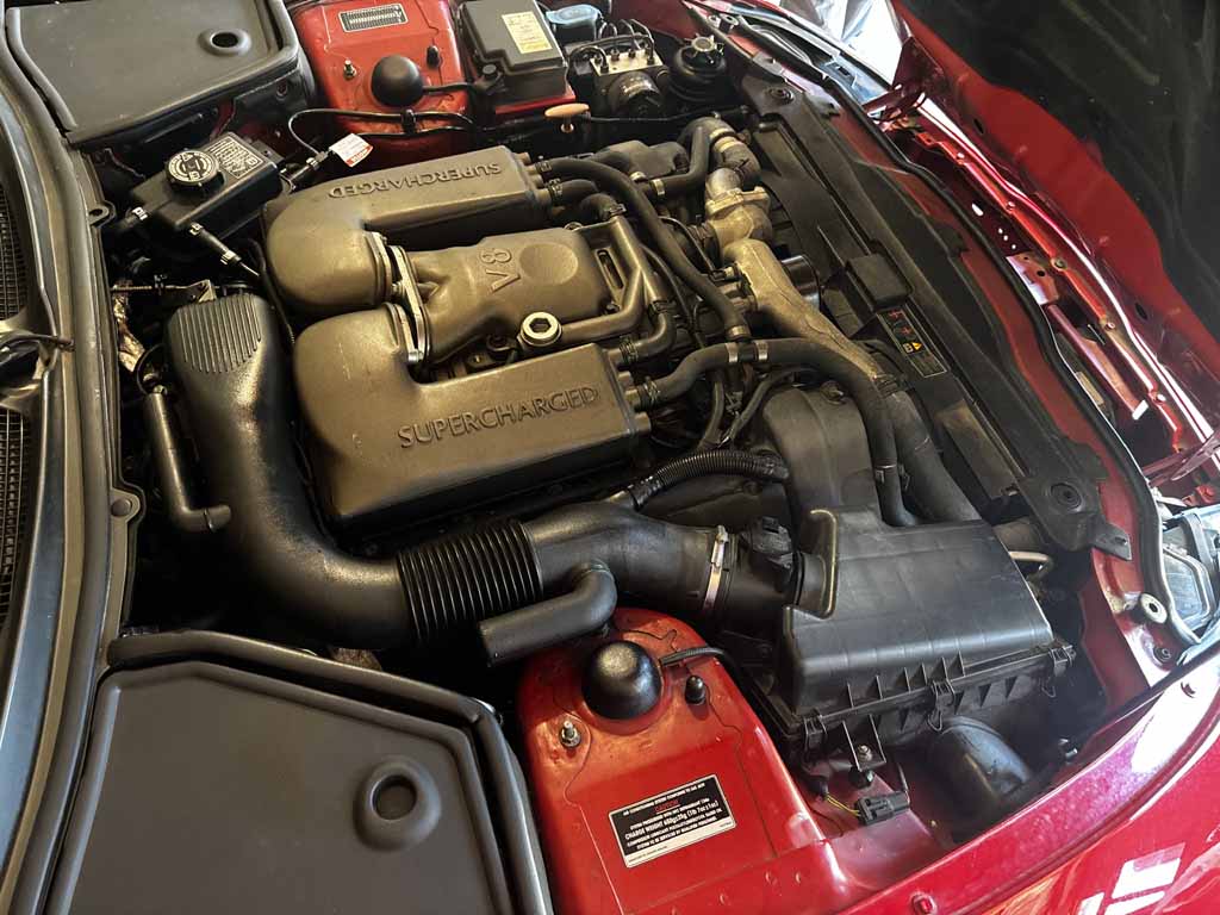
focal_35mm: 26
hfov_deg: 67.3
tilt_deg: -56.7
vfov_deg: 53.1
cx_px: 610
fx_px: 916
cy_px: 458
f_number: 1.6
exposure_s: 1/31
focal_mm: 5.96
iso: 640
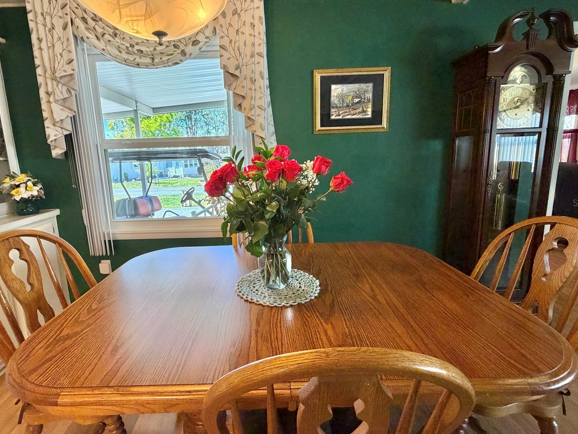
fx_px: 284
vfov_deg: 74.6
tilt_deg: -9.5
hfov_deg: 90.8
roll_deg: +2.2
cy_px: 203
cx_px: 264
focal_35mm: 17
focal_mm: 2.22
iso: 320
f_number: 2.2
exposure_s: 1/120
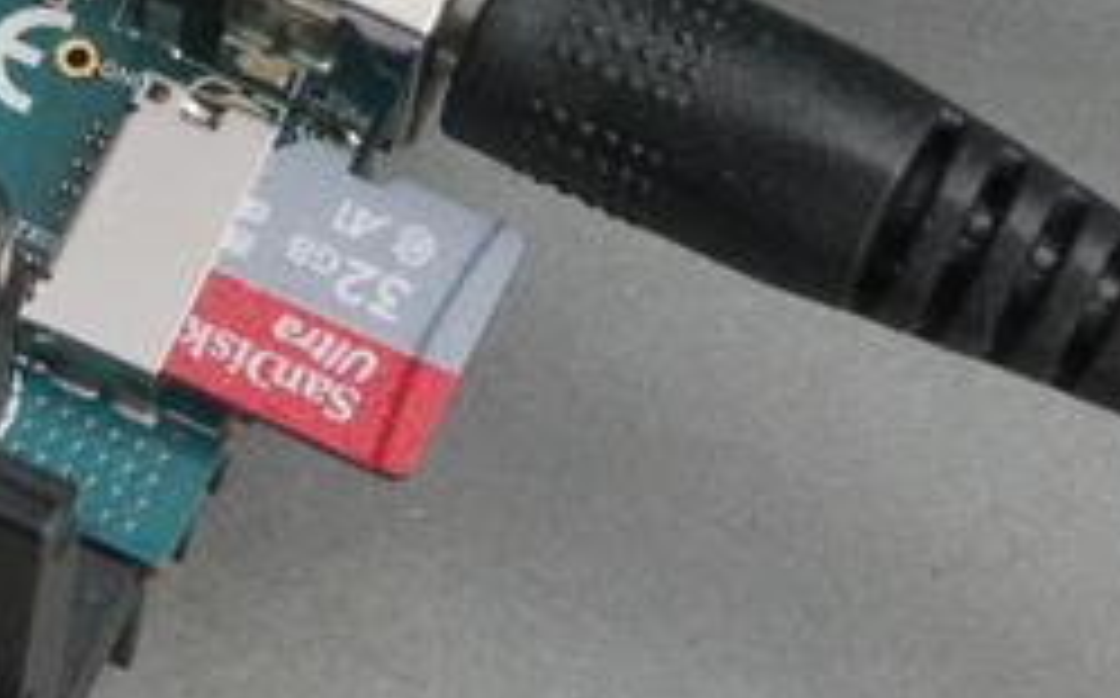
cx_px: -454
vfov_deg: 3.8
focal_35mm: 338
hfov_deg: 6.2
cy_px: -525
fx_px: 10307
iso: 3200
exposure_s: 1/40
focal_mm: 55
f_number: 16
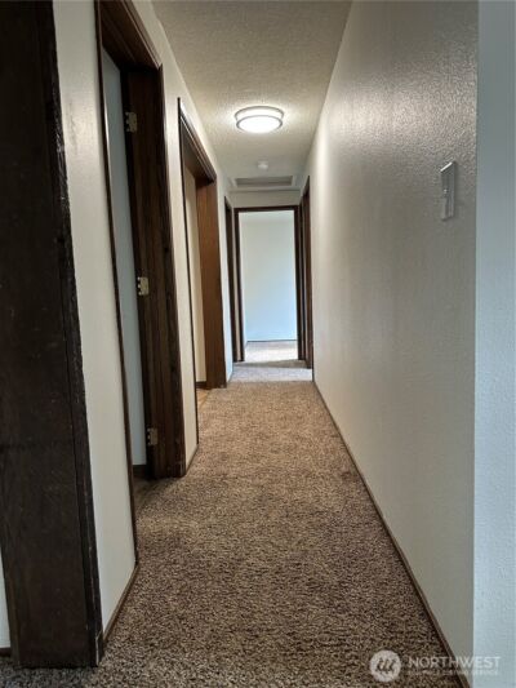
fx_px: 477
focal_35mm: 24
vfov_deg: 71.6
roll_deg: +2.3
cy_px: 344
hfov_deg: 56.8
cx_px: 258
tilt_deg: -6.3
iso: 250
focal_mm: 6.86
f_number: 1.78
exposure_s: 1/60
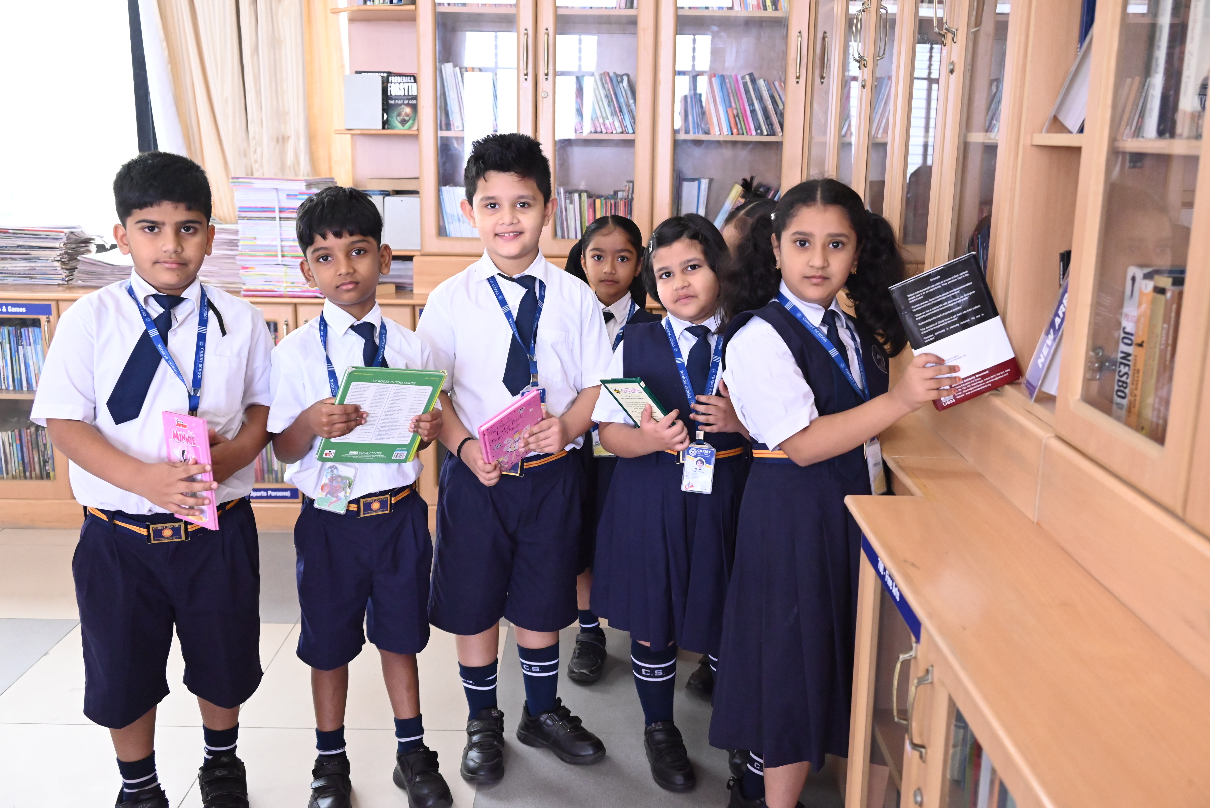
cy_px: 404
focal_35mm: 34
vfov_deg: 38.4
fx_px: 1160
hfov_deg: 55.1
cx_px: 605
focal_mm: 34.5
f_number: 4.8
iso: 6400
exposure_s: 1/250
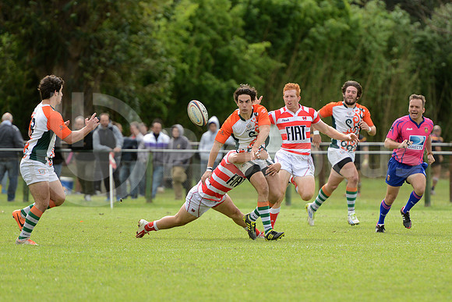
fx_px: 3391
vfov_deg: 5.1
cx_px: 226
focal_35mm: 270
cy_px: 151
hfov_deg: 7.6
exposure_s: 1/1000
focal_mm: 270
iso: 500
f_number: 4
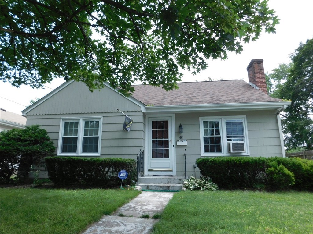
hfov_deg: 73.9
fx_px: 208
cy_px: 117
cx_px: 156
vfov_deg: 58.9
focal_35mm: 23
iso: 125
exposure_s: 1/1000
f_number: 3
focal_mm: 4
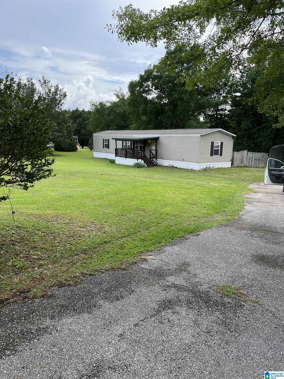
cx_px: 142
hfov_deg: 53.1
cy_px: 190
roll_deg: +1.3
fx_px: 284
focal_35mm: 26
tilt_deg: -10.5
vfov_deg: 67.3
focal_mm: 5.1
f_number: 1.6
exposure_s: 1/1404
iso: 50
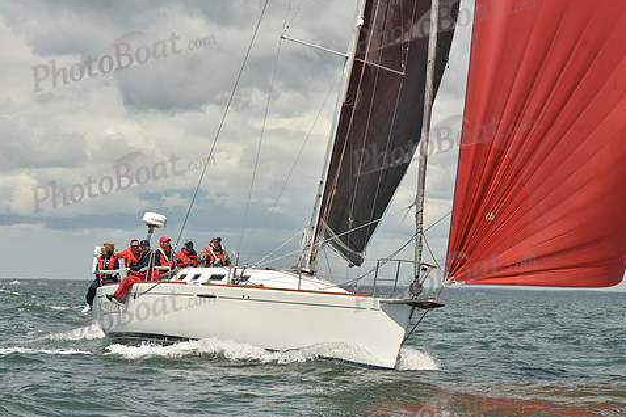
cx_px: 285
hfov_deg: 13.5
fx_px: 2643
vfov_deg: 9.0
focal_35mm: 152
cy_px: 229
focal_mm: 125
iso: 320
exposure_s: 1/800
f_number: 13
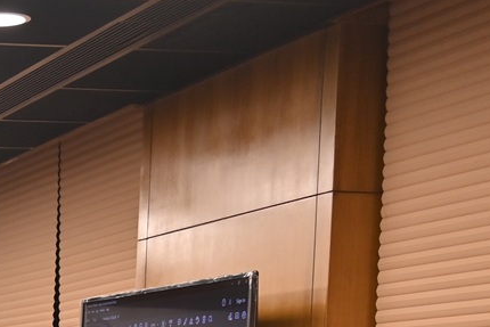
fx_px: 1798
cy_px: 575
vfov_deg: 9.9
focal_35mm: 132
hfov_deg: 13.9
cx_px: -382
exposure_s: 1/125
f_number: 4.5
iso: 400
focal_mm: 31.5
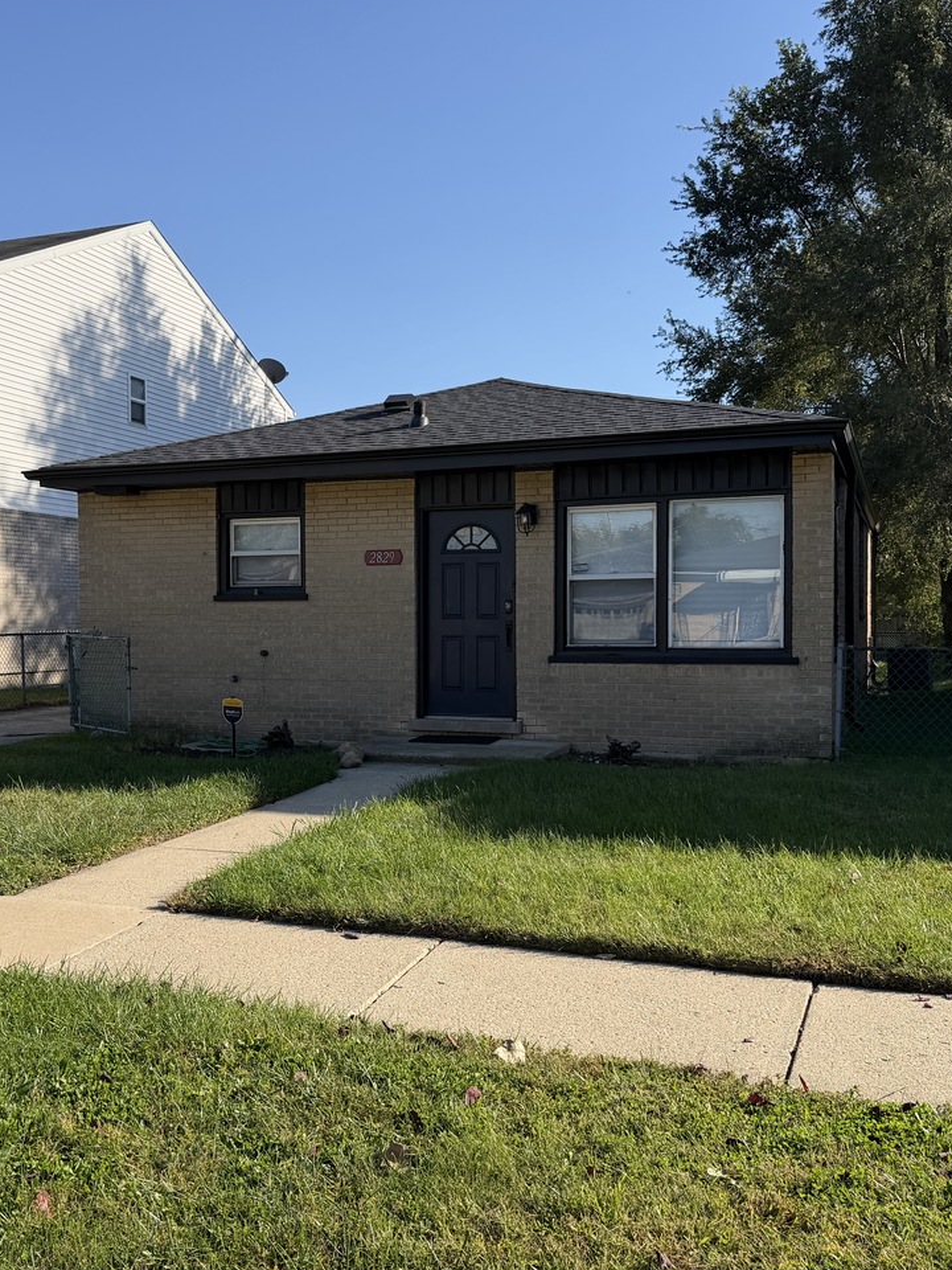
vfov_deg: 51.4
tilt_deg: -0.6
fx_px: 1320
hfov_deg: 39.3
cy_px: 642
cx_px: 335
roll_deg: +1.0
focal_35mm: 36
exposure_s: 1/3425
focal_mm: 6.76
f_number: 1.78
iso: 100
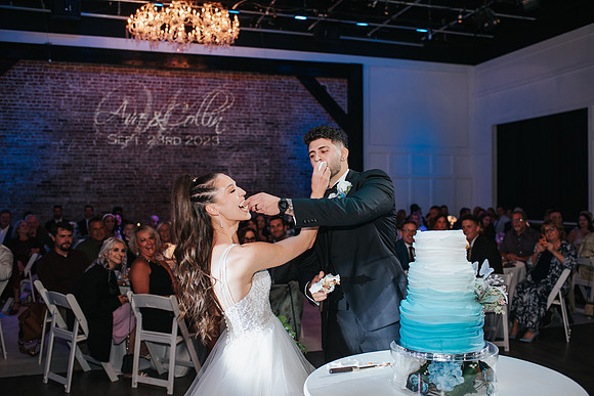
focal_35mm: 35
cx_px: 297
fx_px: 578
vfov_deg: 37.9
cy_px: 198
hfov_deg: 54.4
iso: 1000
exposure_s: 1/200
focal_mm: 35
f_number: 2.8
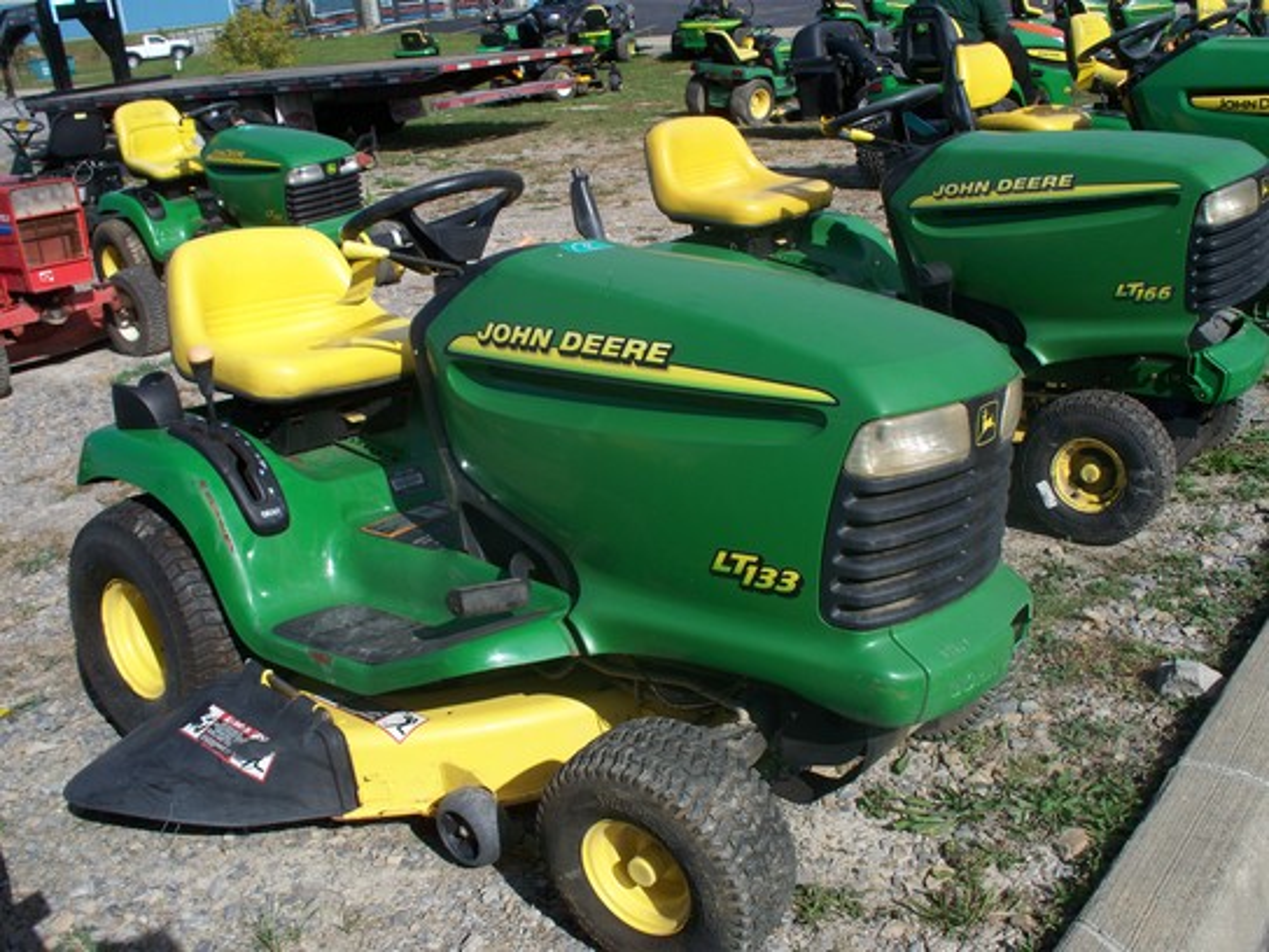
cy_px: 476
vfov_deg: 39.7
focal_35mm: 36
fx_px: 1320
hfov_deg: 51.4
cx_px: 634
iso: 64
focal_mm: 7.54
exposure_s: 1/500
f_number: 5
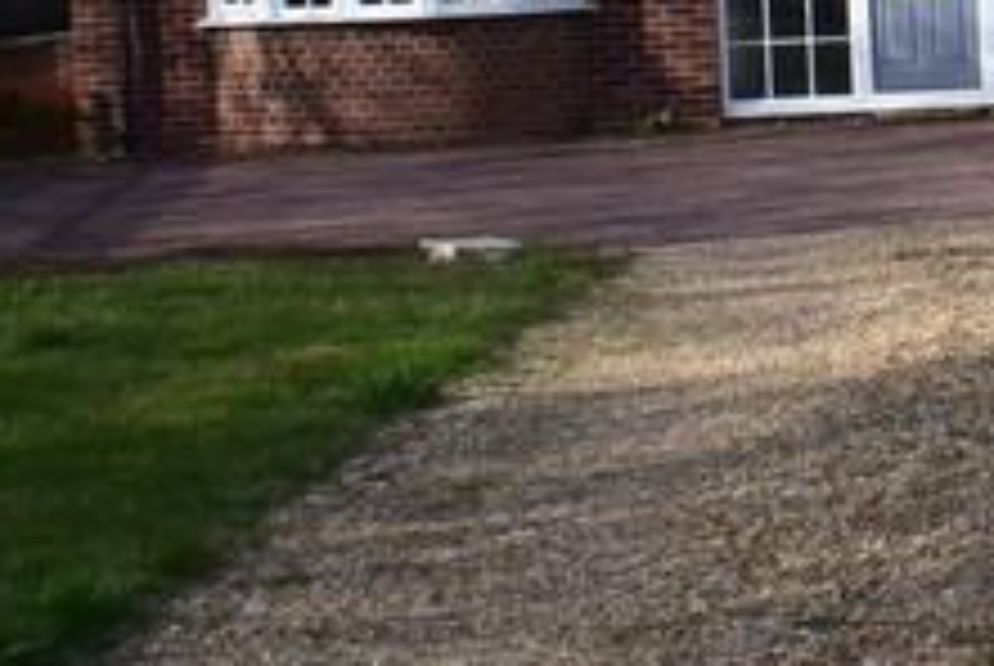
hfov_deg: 14.3
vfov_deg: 9.8
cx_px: 1169
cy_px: -27
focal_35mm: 139
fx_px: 3843
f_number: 11
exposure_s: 1/400
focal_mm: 20
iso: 400
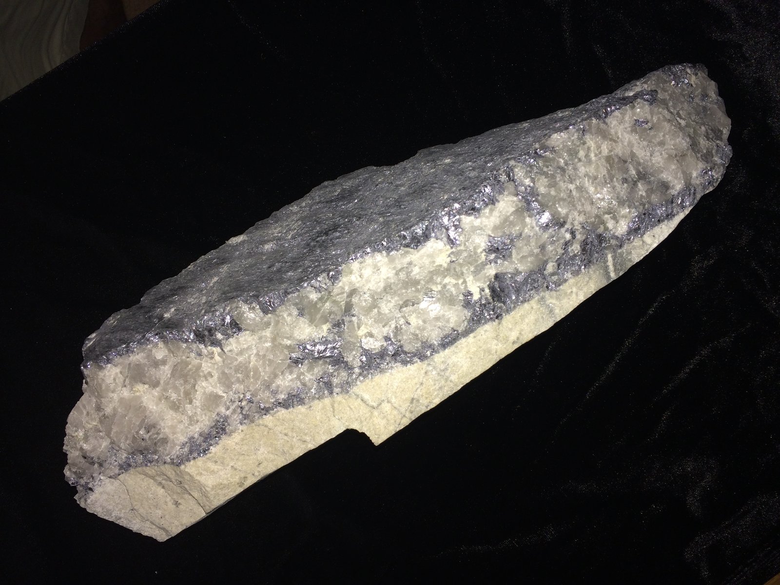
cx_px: 390
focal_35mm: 30
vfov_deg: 46.8
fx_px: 676
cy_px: 292
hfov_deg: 60.0
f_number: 2.2
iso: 32
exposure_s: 1/54
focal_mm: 4.12
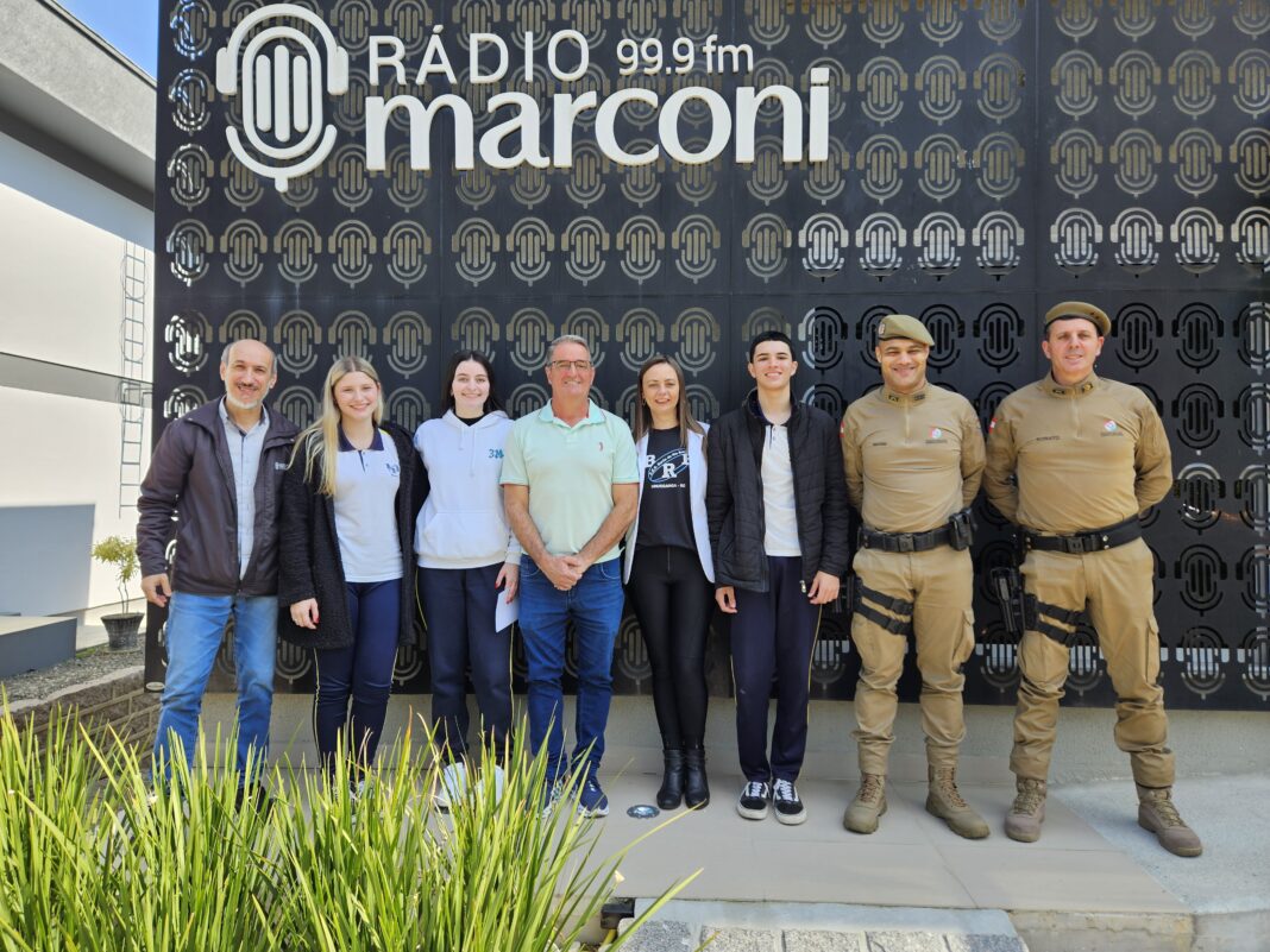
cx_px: 635
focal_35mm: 23
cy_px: 476
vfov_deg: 58.9
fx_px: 844
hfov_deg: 73.9
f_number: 1.8
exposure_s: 1/319
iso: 25
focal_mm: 5.4
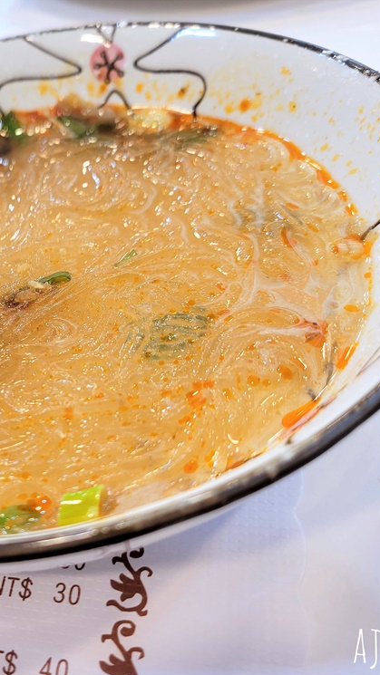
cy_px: 338
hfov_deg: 29.2
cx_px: 4
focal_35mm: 38
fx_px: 681
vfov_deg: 52.8
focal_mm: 5.4
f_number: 1.8
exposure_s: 1/120
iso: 80
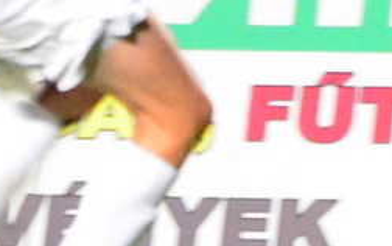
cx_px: 339
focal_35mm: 1309
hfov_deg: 1.6
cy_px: -100
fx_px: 13997
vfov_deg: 1.0
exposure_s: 1/200
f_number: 5
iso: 4000
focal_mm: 180
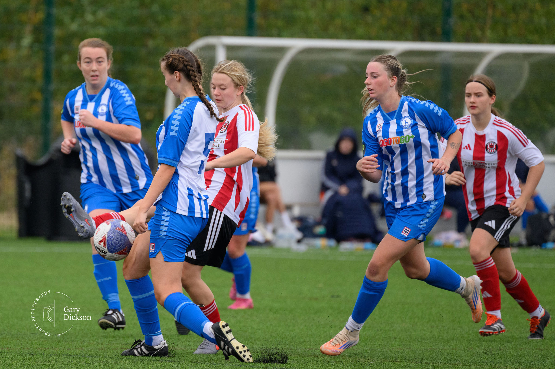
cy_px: 123
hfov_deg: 3.9
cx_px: 186
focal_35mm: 532
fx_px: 8192
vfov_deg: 2.6
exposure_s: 1/1000
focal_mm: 400
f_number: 5.6
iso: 2200
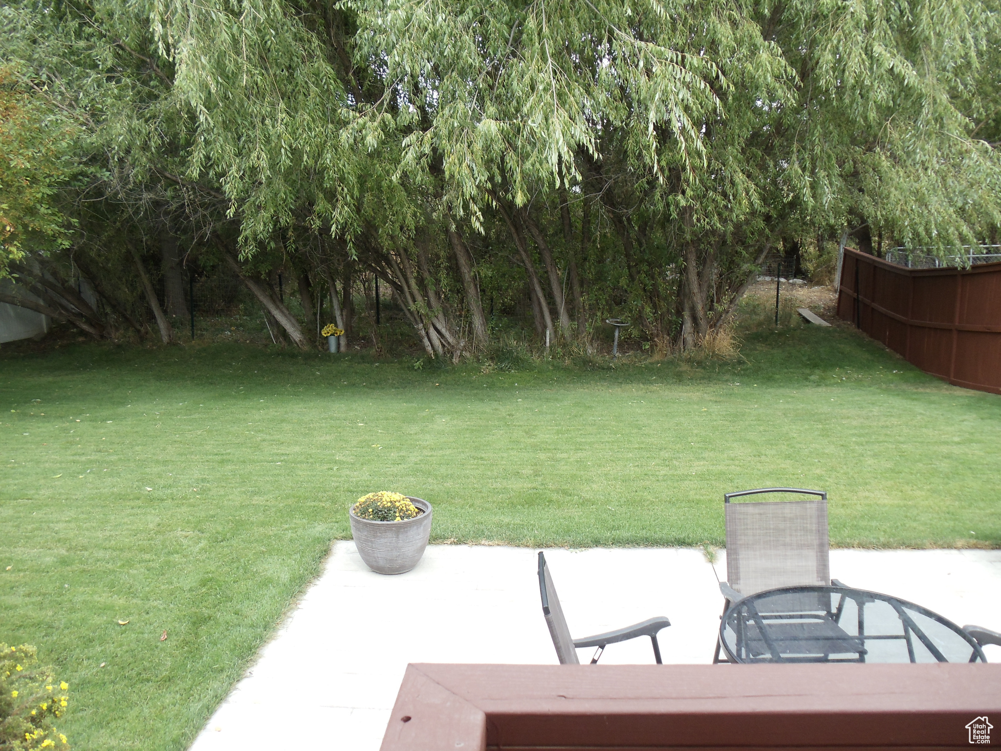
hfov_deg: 42.9
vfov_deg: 32.9
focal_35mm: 44
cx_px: 500
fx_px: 1272
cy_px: 376
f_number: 3.5
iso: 100
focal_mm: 6
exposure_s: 1/160
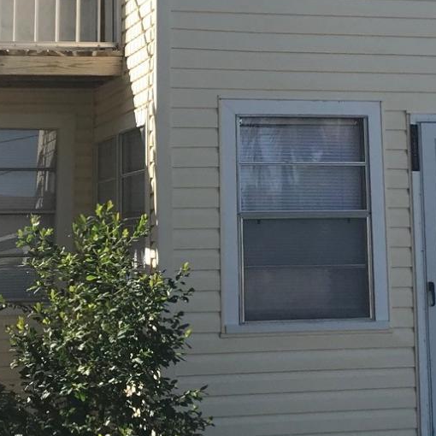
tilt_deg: +10.6
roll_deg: -0.3
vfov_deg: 17.7
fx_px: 1382
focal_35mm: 97
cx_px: 247
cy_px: 53
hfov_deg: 17.9
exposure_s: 1/1429
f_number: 1.8
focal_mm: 3.99
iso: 20
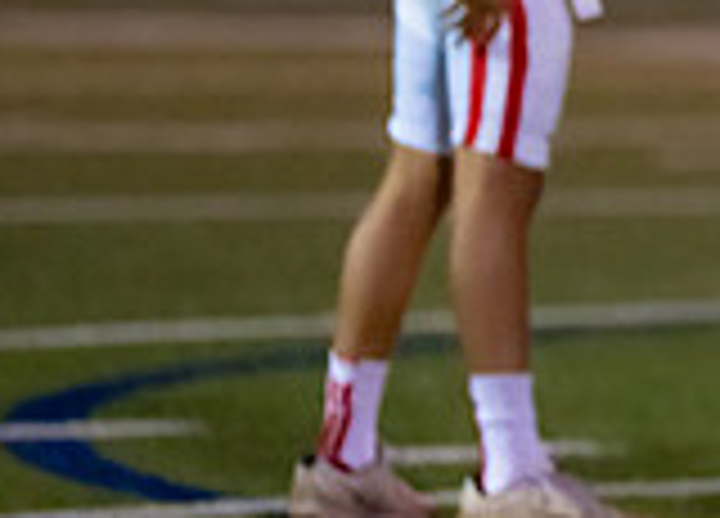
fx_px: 16619
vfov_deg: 1.8
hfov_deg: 2.5
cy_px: 41
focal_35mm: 811
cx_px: 1384
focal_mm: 200
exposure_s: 1/1250
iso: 6400
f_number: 2.8
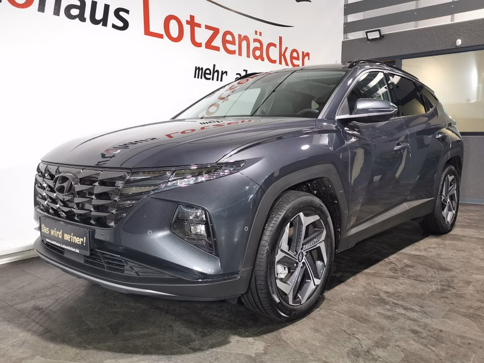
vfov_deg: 46.8
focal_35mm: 30
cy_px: 182
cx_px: 242
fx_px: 419
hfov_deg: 60.0
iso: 320
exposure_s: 1/50
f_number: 1.8
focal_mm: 5.58
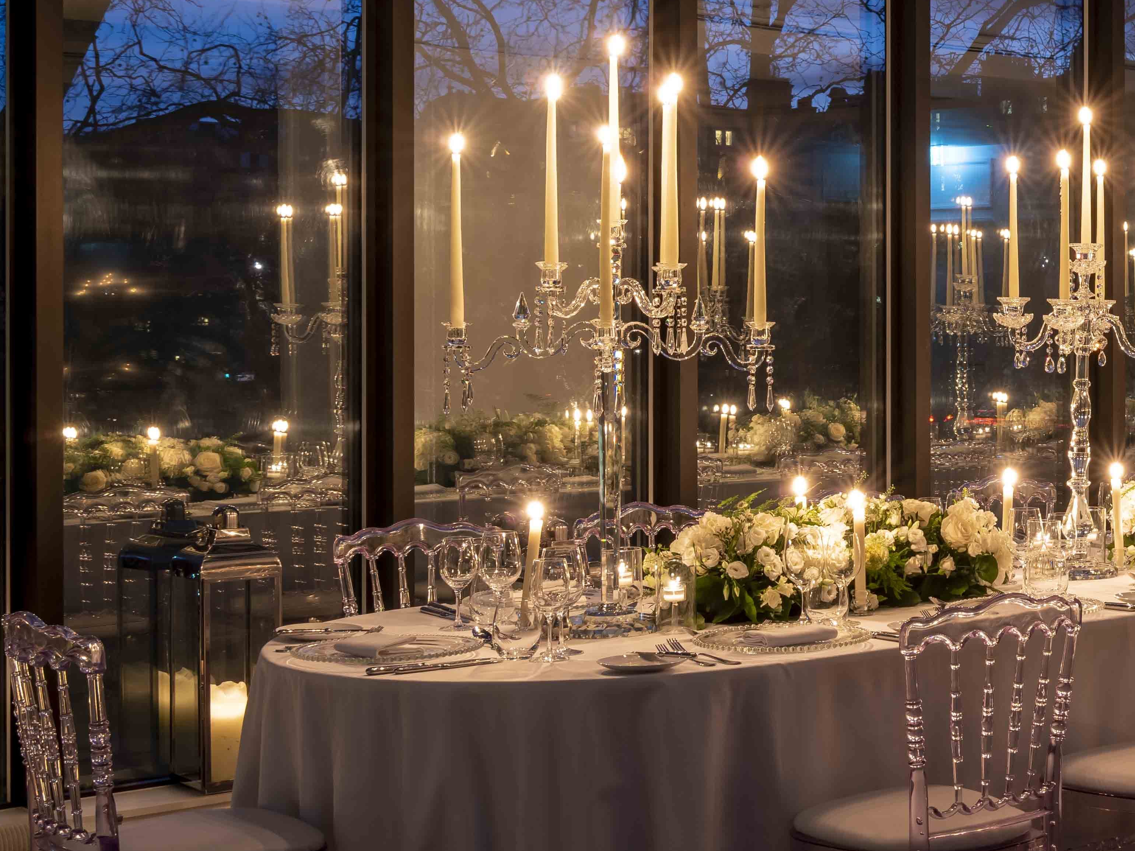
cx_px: 1294
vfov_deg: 21.9
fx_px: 2197
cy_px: 305
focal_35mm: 67
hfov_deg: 26.4
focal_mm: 32
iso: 100
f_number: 13
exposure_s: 13
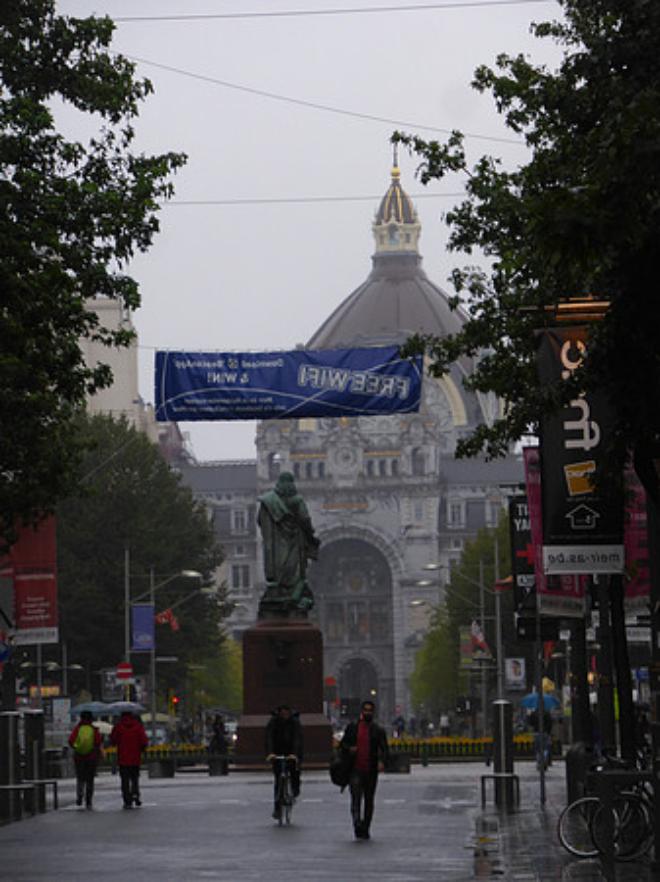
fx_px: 4478
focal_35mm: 176
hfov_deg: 8.4
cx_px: 330
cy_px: 441
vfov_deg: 11.2
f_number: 5.4
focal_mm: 31.3
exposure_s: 1/80
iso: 125
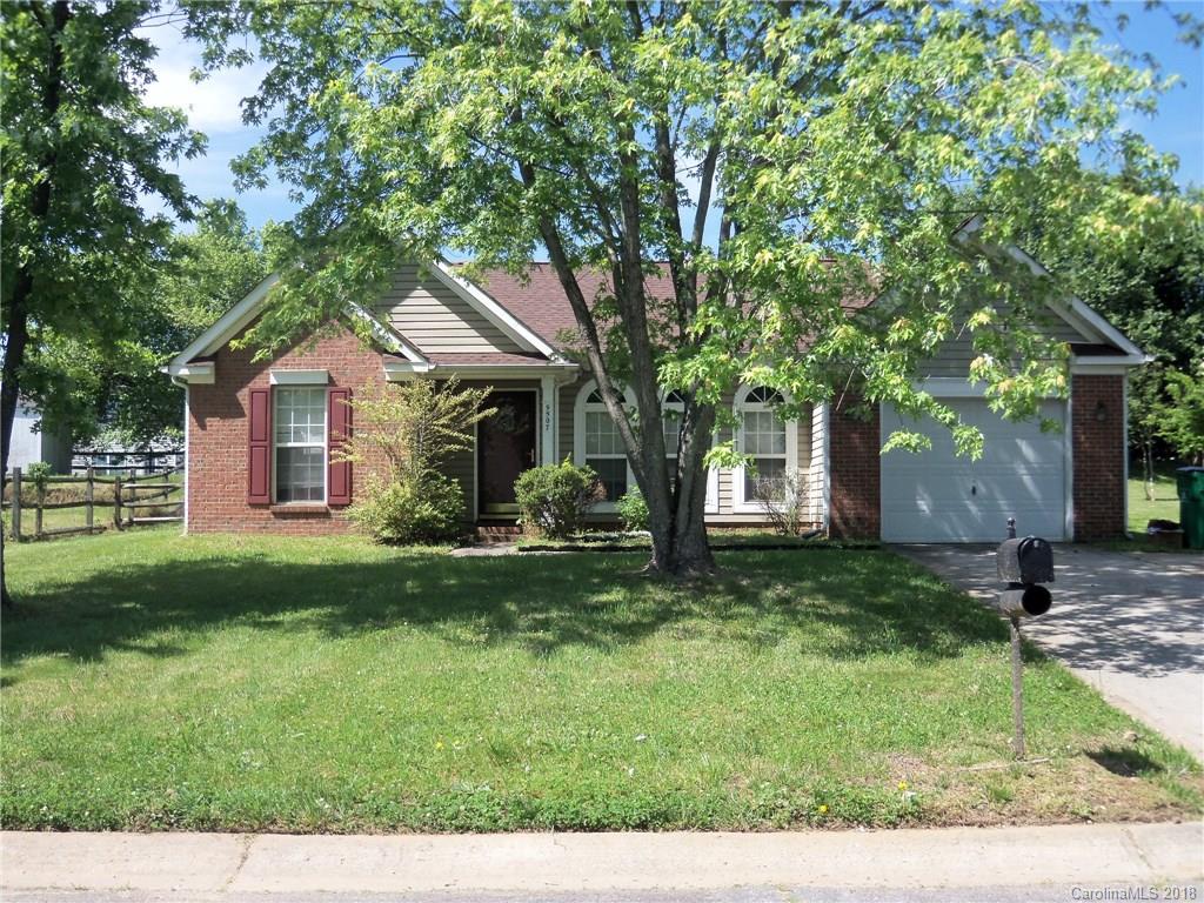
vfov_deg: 37.7
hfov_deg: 49.0
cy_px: 452
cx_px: 602
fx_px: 1322
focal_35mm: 38
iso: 64
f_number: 4.3
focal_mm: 6.8
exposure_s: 1/250
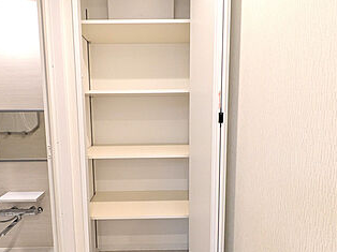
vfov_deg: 65.9
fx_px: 195
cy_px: 128
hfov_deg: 81.5
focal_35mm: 20
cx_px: 149
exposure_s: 1/60
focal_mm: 1.83
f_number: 2.2
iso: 289
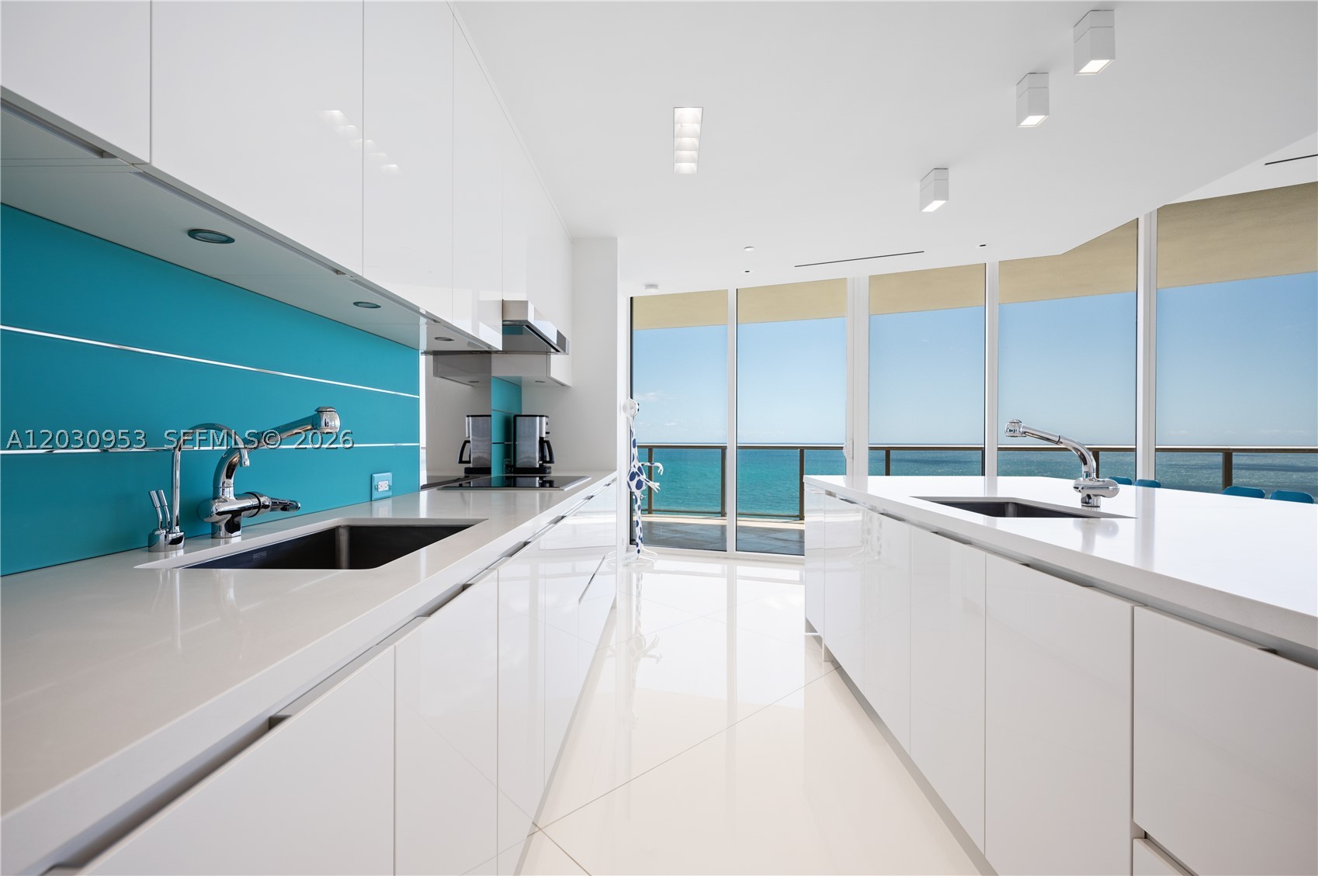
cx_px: 659
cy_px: 438
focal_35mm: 16
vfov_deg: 75.4
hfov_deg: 98.6
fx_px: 567
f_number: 5
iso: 200
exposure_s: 1/100
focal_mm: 15.5
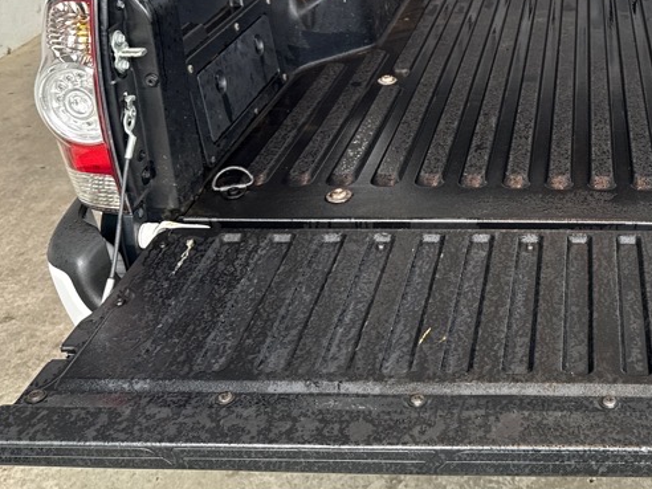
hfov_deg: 35.9
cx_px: 586
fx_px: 942
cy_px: 66
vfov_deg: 28.2
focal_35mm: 50
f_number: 1.78
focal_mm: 6.76
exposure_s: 1/234
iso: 160
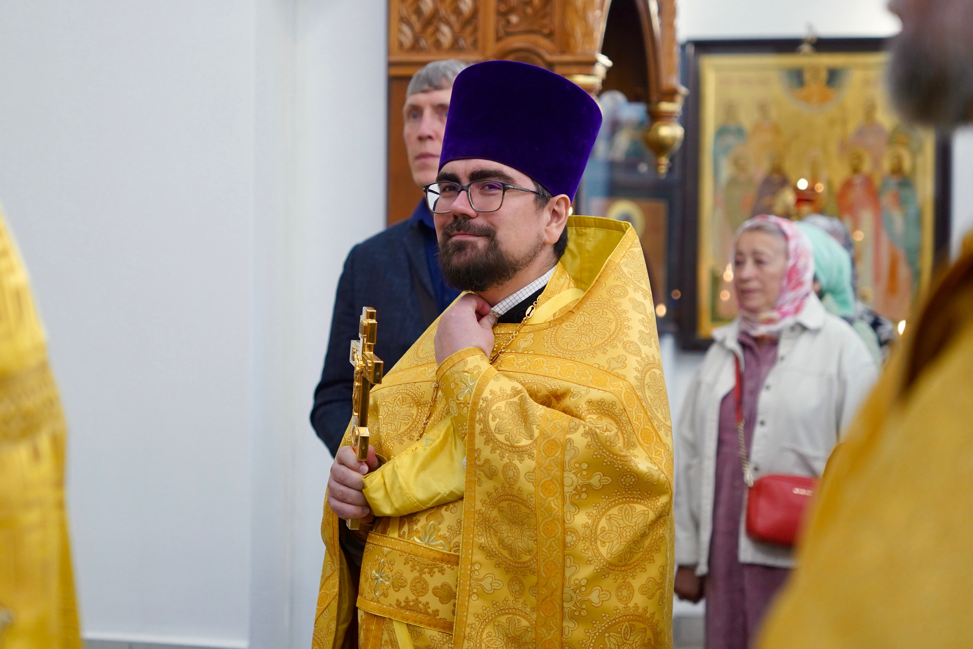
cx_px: 486
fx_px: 1892
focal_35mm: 70
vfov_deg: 19.5
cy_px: 324
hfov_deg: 28.8
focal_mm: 70
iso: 1600
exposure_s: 1/160
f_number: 2.8
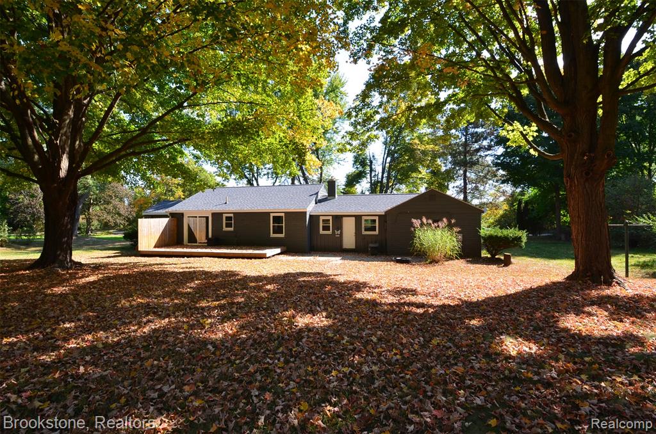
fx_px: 273
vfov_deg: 77.1
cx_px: 328
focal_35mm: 15
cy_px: 217
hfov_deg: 100.5
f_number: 10
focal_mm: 10
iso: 200
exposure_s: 1/60
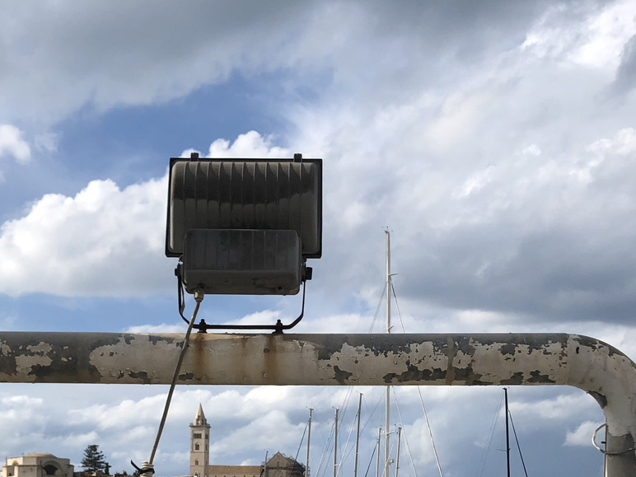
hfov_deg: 33.2
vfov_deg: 24.0
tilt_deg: +2.2
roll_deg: +0.2
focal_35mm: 58
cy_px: 487
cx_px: 289
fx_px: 1066
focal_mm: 4
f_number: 1.8
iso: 25
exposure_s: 1/3247
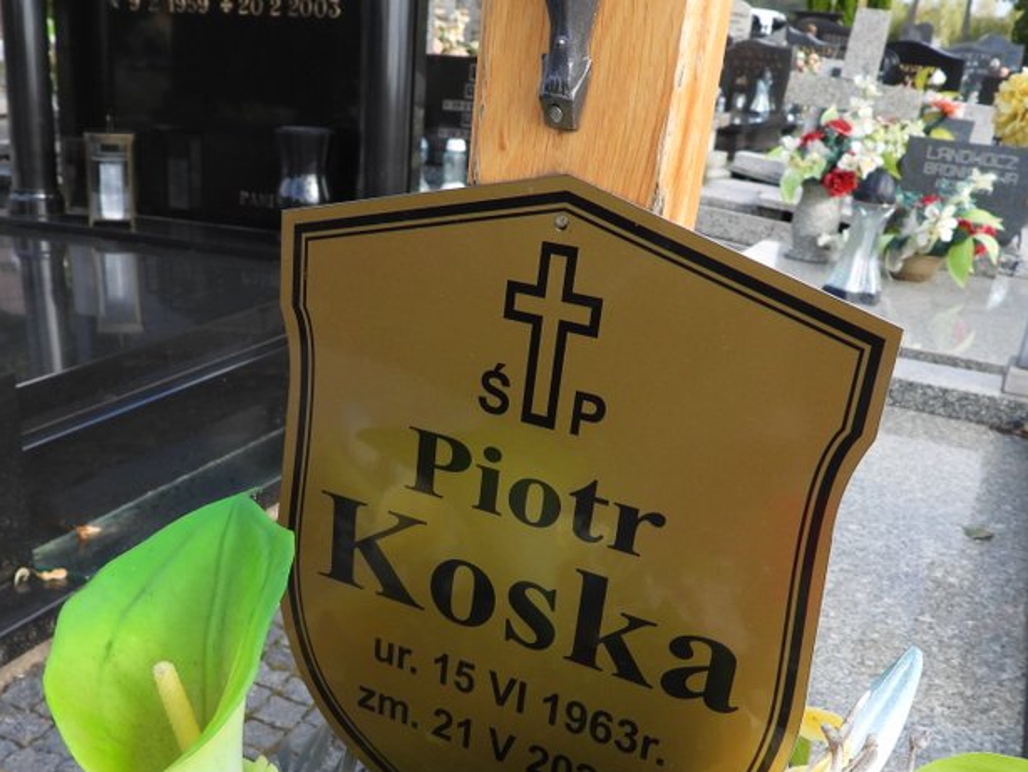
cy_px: 589
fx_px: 1188
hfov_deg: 46.5
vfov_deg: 35.1
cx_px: 414
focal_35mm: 40
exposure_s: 1/400
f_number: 2.8
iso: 100
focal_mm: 4.3
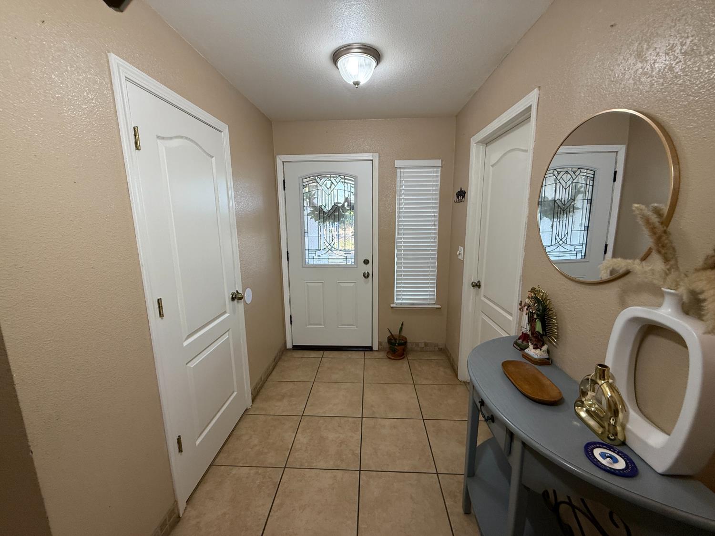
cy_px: 268
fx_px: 289
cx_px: 358
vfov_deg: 85.7
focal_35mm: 14
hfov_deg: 102.1
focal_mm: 2.22
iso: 200
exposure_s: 1/120
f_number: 2.2
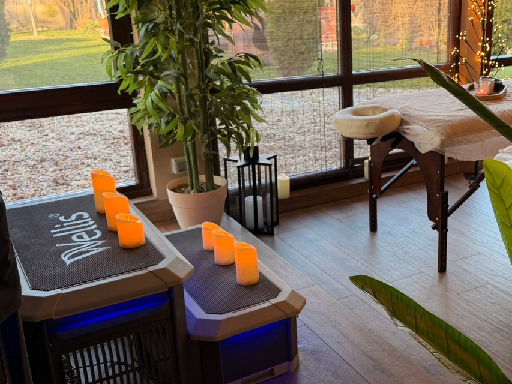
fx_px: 666
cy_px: 181
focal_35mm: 45
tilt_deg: -19.0
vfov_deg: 32.2
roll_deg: -1.0
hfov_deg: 40.2
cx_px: 417
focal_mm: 6.76
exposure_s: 1/121
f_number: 1.78
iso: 125
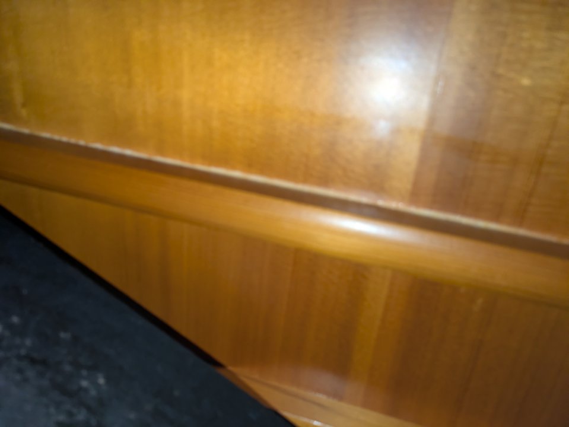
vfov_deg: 54.9
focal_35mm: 25
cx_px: 284
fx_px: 411
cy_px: 214
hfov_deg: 69.4
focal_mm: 5.43
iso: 123
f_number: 1.89
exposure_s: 1/100
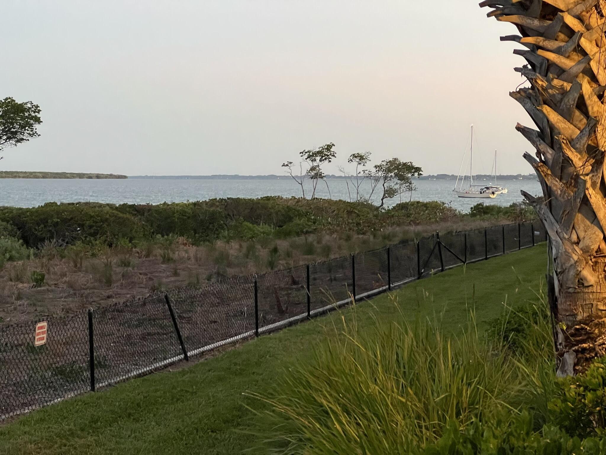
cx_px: 303
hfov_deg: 25.3
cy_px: 228
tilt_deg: -1.2
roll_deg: +0.1
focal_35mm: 77
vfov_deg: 19.1
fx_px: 1348
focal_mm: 9
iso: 800
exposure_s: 1/40
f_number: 2.8
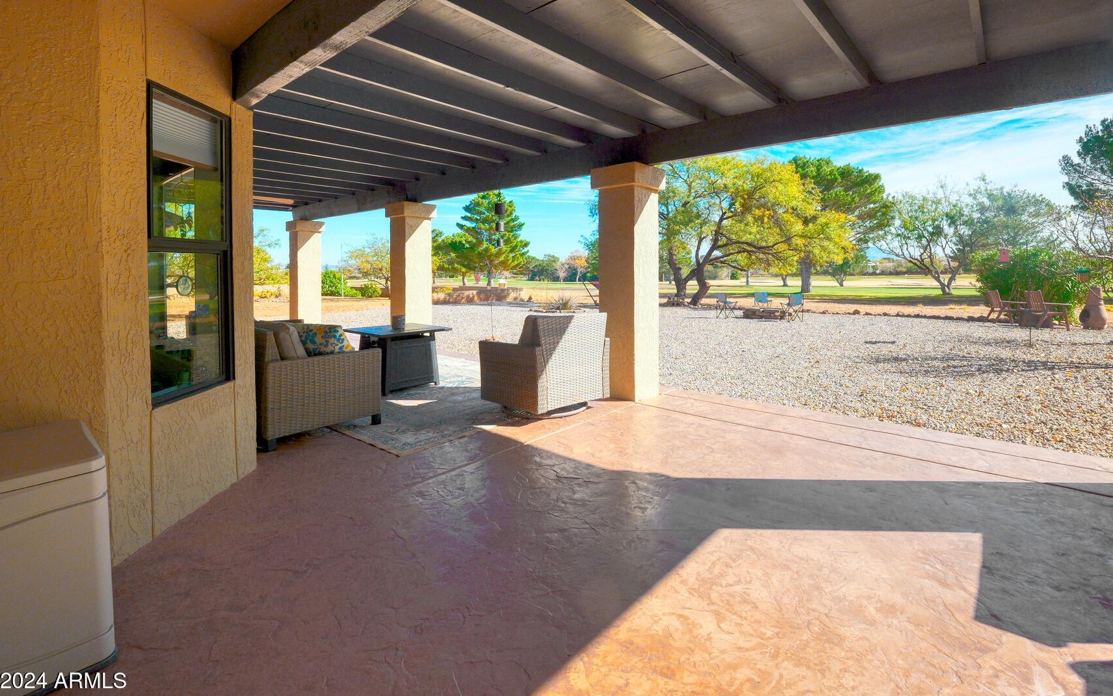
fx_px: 455
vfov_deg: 74.7
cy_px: 325
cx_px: 581
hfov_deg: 101.4
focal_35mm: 15
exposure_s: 1/160
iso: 400
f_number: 10
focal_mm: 14
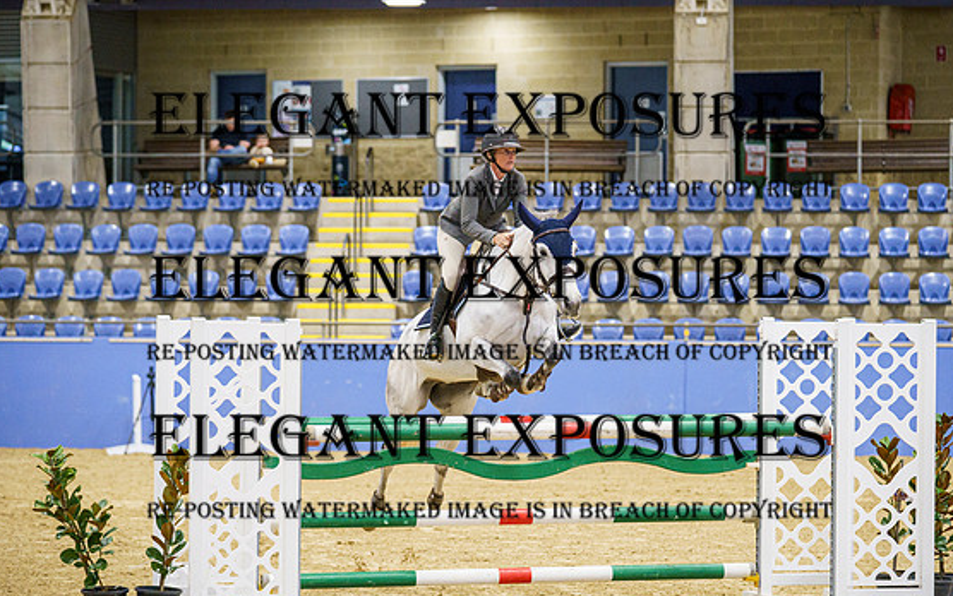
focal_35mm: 118
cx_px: 503
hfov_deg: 17.7
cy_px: 302
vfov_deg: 11.1
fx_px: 3066
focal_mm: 105
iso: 5000
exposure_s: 1/1000
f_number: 2.8
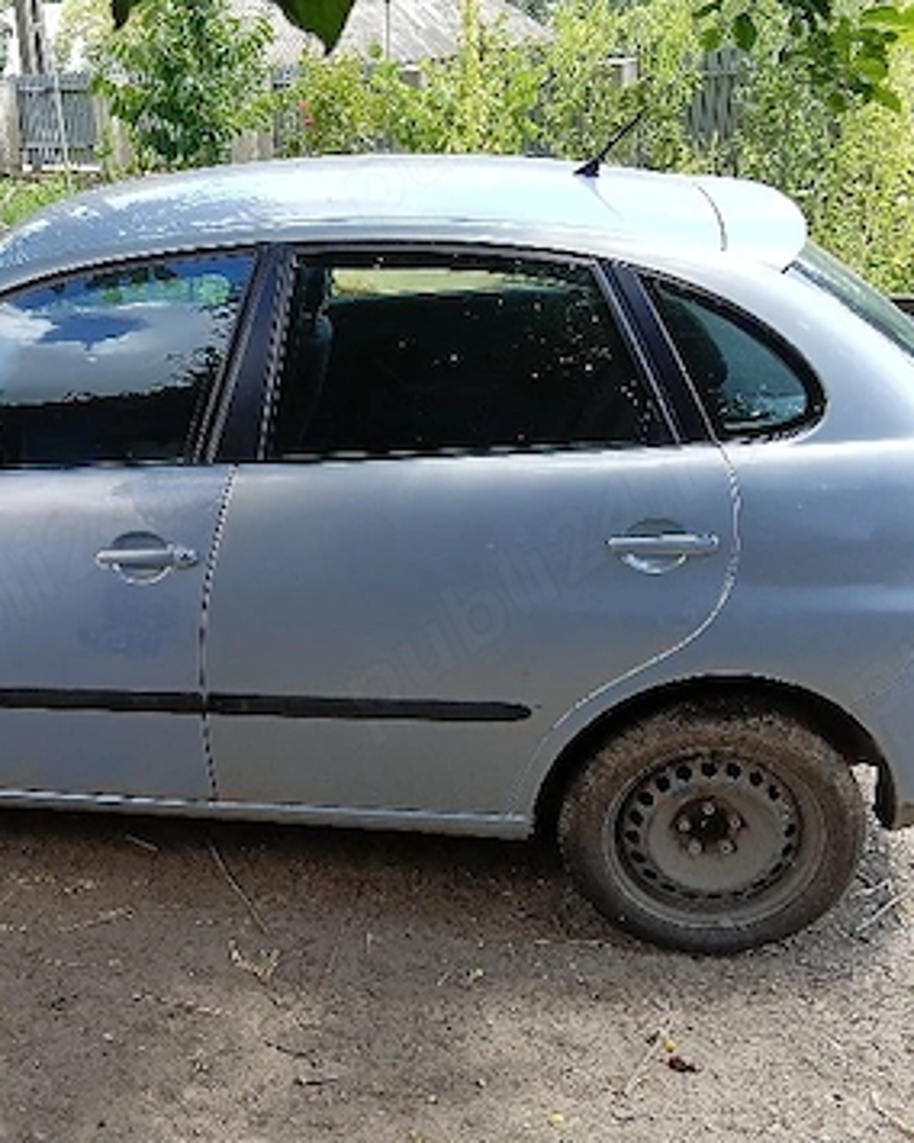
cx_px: 177
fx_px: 1454
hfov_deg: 33.8
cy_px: 586
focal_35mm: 43
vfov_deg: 42.9
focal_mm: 4.05
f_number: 1.8
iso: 50
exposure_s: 1/227
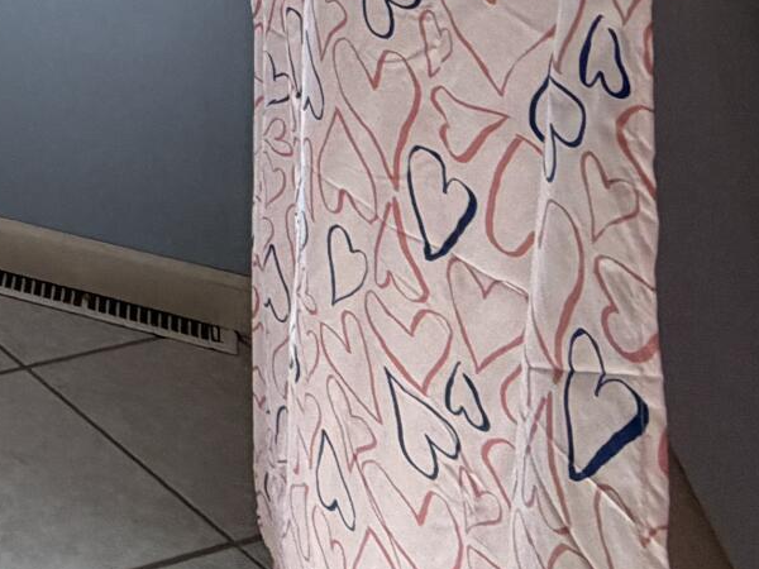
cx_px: -651
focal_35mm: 70
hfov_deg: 19.6
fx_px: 1535
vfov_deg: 16.6
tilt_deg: -2.9
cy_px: -520
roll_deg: +0.3
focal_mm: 2.22
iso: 160
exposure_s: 1/120
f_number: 2.2
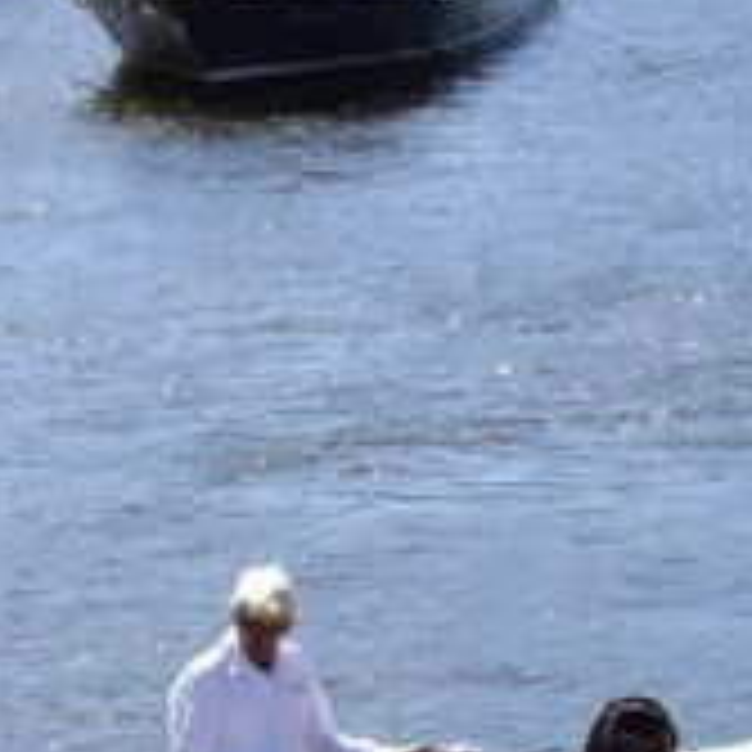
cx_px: 626
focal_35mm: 353
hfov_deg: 5.0
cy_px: 326
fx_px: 8666
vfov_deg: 5.0
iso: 200
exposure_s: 1/400
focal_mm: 45
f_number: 10
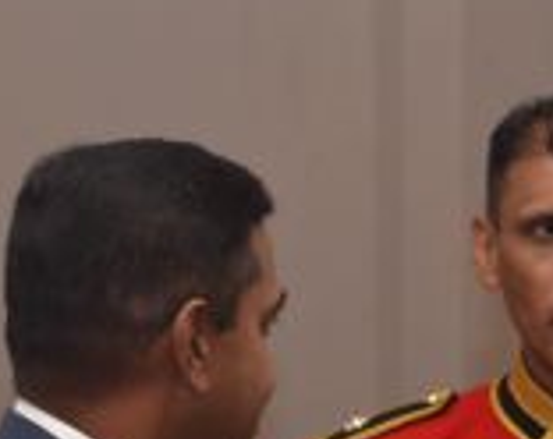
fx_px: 4424
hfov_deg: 7.1
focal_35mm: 271
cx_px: 631
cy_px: 658
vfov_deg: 5.6
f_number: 5.6
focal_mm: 50
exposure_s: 1/125
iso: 200
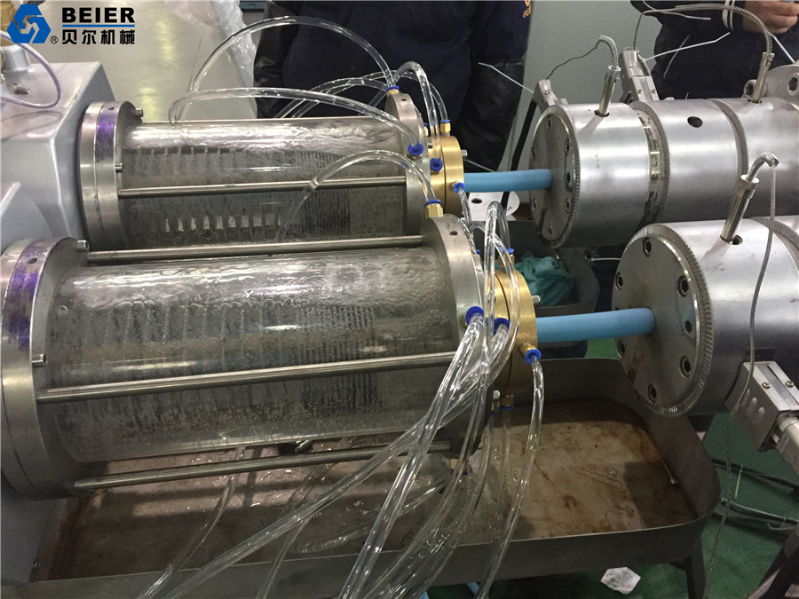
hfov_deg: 61.7
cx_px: 400
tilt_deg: -37.1
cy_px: 300
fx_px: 669
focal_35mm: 29
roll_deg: -1.3
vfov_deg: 48.2
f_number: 2.2
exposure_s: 1/17
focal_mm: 4.15
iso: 250
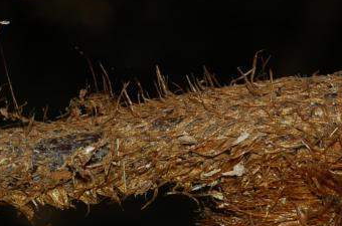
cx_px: 137
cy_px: 178
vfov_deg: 8.6
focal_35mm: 159
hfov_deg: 12.9
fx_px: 1507
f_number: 14
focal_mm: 60
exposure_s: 1/60
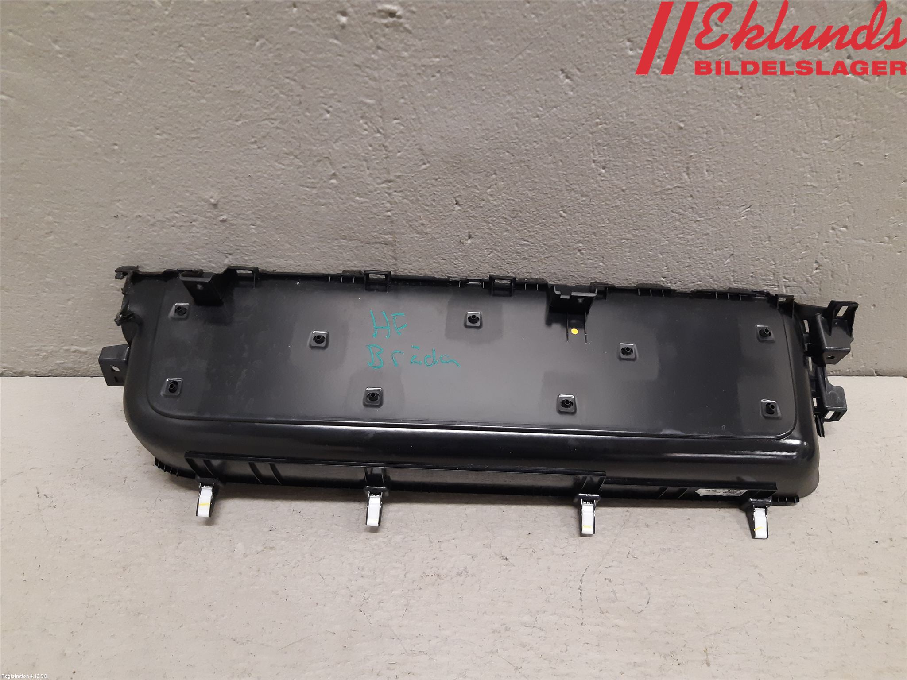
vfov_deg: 53.1
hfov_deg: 67.3
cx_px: 454
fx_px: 681
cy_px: 340
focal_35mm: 26
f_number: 1.7
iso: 200
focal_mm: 3.93
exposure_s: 1/50
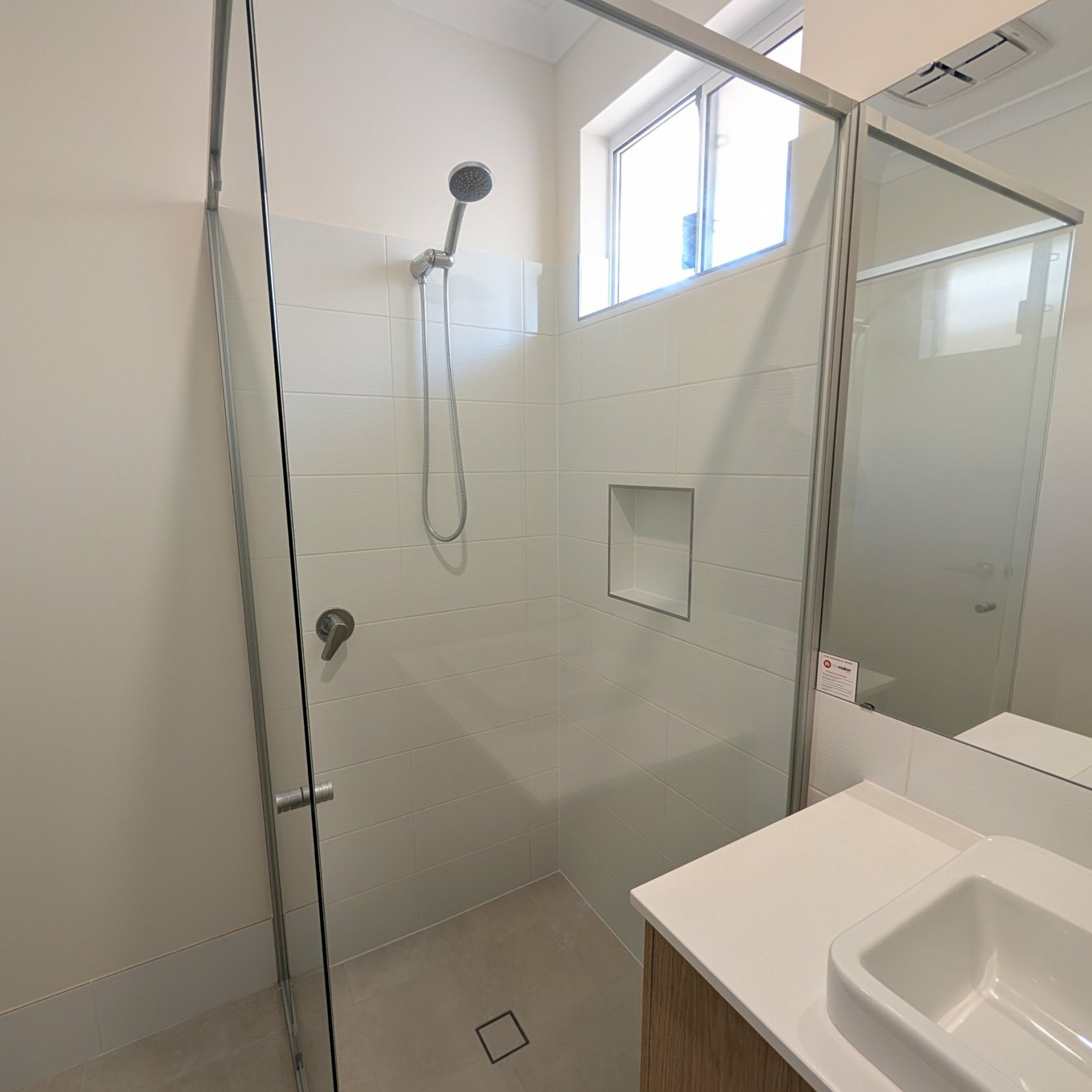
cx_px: 530
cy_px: 549
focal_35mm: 15
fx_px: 535
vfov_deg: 91.1
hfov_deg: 91.1
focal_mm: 2.02
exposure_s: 1/90
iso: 155
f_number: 1.7
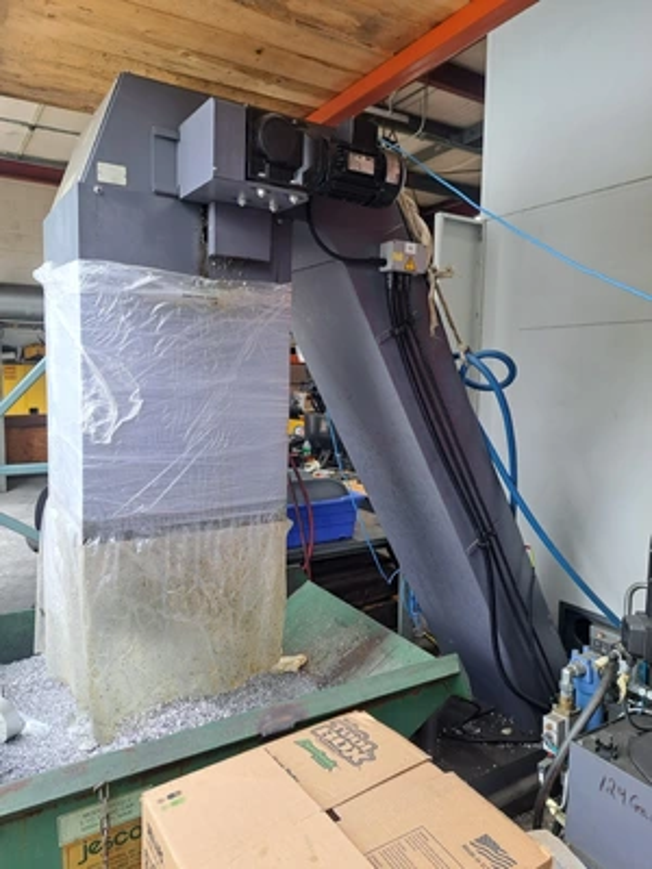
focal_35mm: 24
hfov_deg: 56.8
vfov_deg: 71.6
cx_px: 326
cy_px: 434
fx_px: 603
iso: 50
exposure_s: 1/120
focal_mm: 5.23
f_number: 1.8
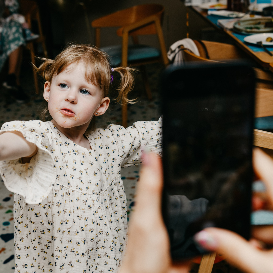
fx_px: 535
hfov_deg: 28.6
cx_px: 112
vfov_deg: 28.6
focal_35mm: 60
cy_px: 125
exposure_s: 1/160
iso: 125
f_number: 3.5
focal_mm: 35
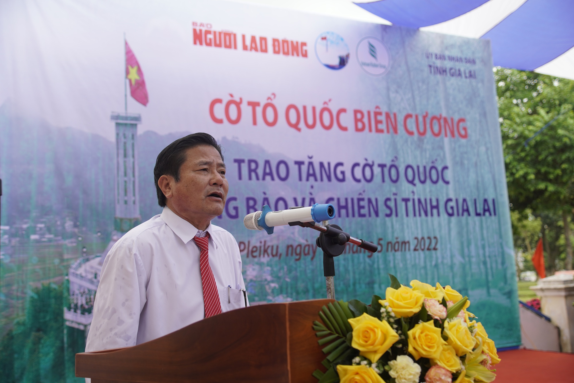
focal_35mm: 42
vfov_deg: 31.9
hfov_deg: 46.4
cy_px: 192
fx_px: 670
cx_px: 287
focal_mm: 28
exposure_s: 1/250
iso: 125
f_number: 2.8
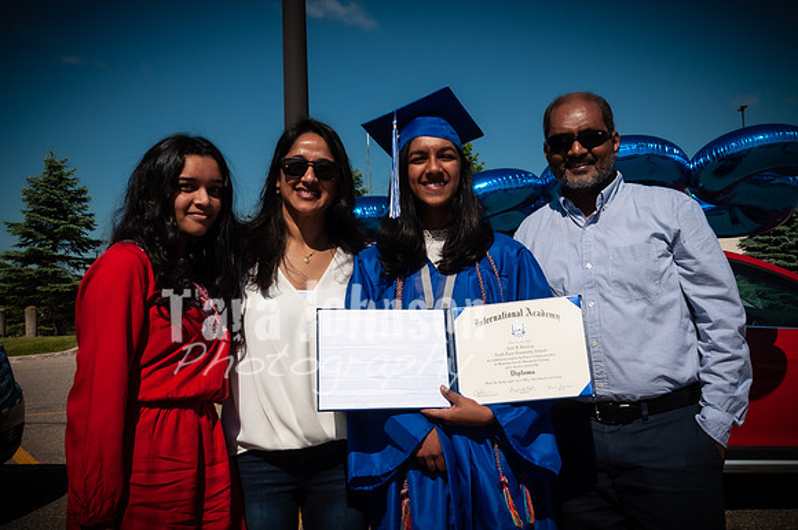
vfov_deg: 33.3
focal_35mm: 40
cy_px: 235
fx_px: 886
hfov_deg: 48.5
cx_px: 427
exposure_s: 1/500
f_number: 11
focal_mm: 24
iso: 200
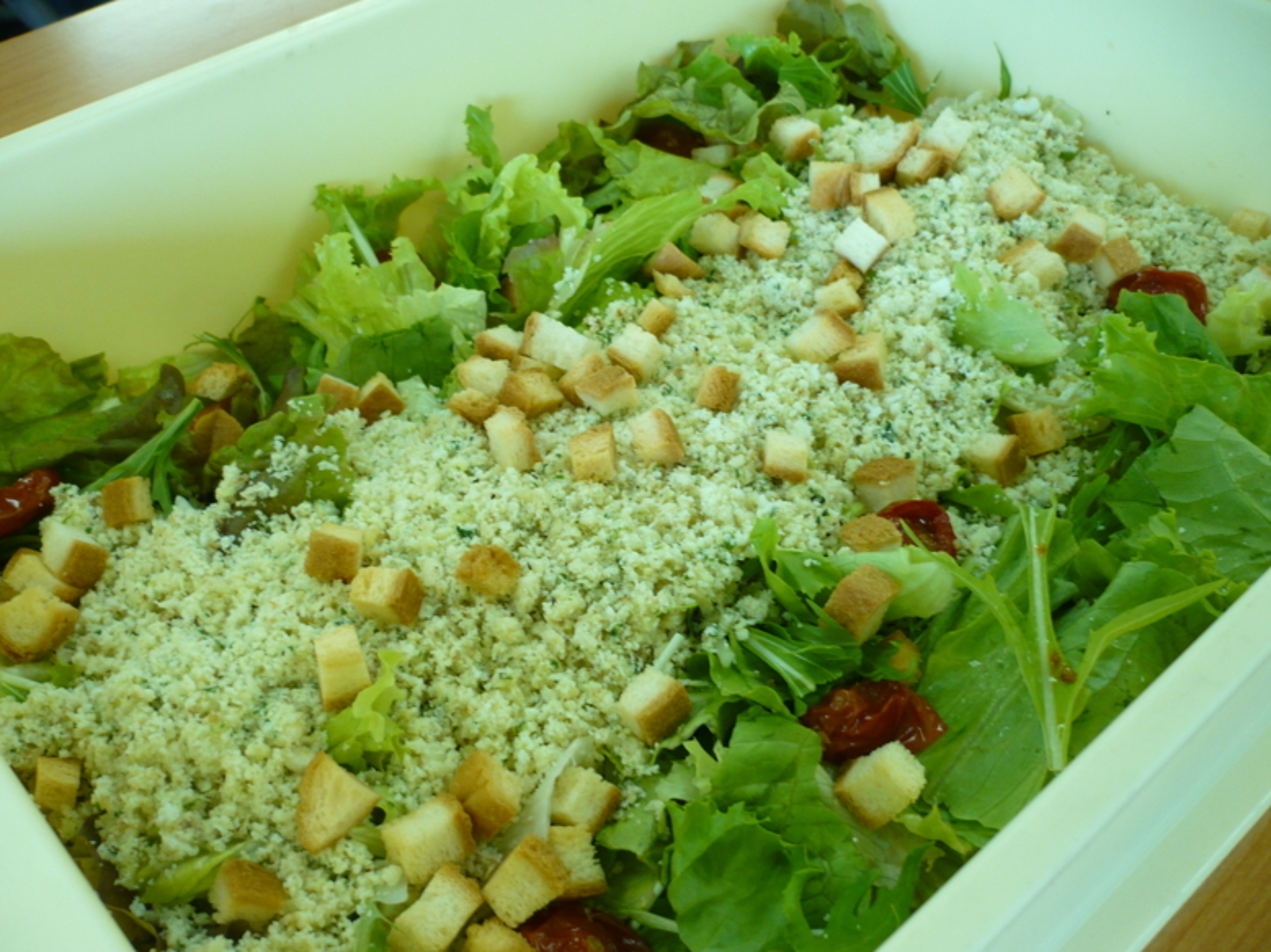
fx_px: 1321
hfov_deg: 51.4
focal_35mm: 36
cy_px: 483
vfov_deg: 39.6
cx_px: 627
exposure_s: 1/30
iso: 125
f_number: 2.8
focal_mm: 5.8
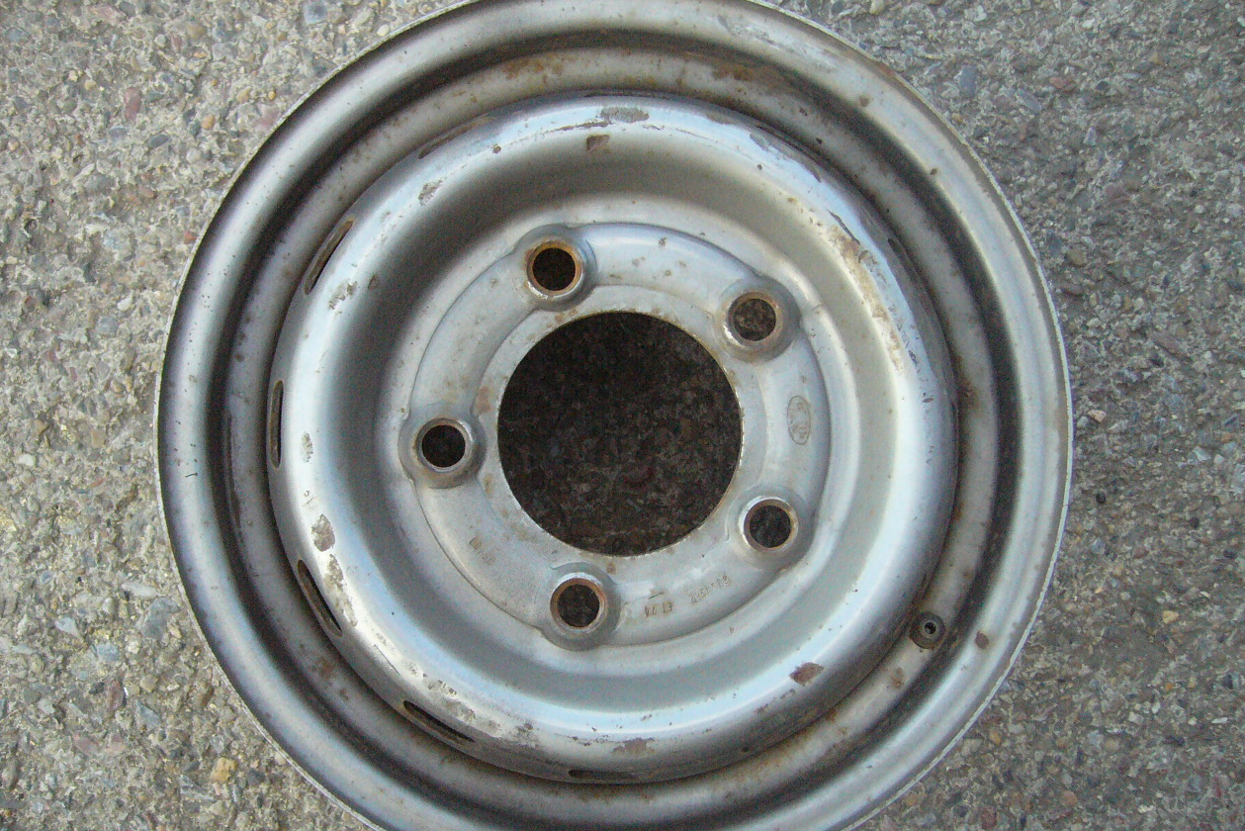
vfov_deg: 36.0
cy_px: 433
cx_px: 614
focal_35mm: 37
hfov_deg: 51.9
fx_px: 1280
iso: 400
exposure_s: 1/500
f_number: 2.8
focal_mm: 5.8
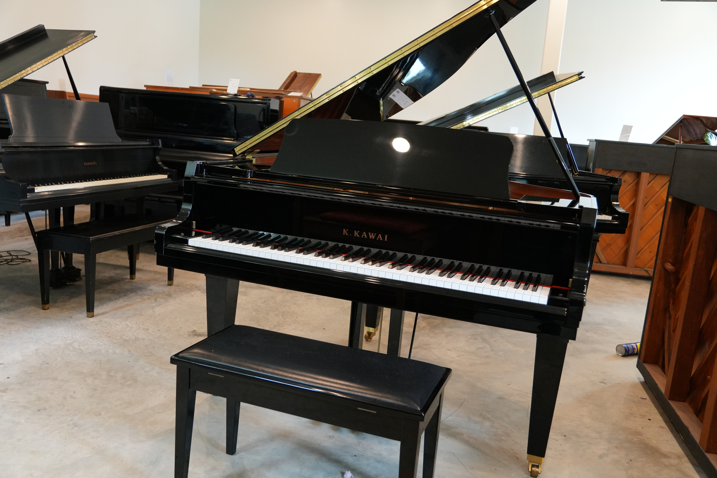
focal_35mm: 32
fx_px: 627
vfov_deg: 41.7
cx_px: 358
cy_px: 239
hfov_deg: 59.5
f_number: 2.8
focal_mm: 21
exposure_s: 1/160
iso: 2000
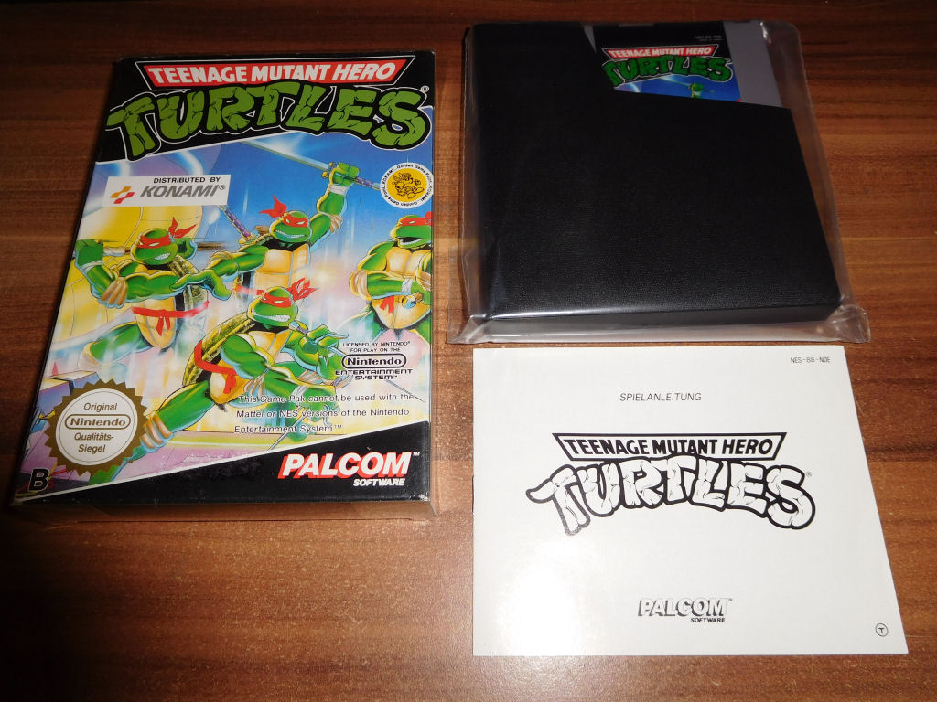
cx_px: 468
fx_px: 677
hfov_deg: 69.4
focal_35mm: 25
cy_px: 351
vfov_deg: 54.9
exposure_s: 1/30
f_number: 3.4
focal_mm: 4.5
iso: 125
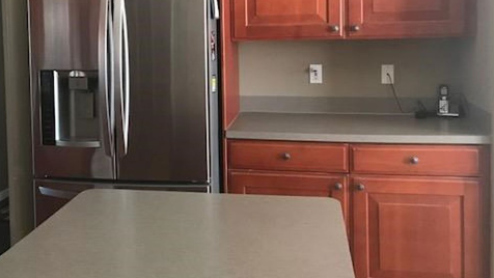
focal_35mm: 41
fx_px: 537
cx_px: 202
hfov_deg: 49.1
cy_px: 53
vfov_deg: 28.4
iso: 64
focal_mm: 3.99
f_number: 1.8
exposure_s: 1/15
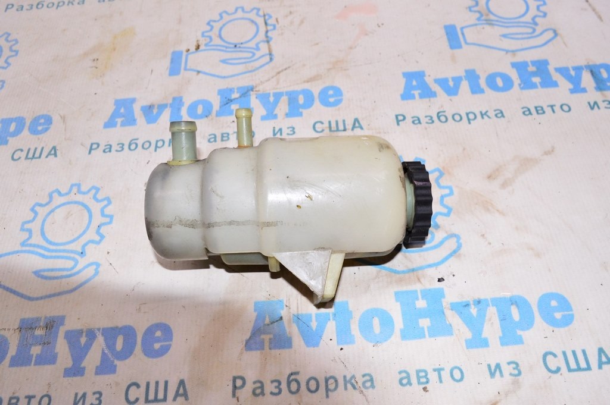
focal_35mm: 30
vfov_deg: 43.5
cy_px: 202
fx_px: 508
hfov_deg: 62.0
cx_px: 305
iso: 1600
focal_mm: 20
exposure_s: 1/160
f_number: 8
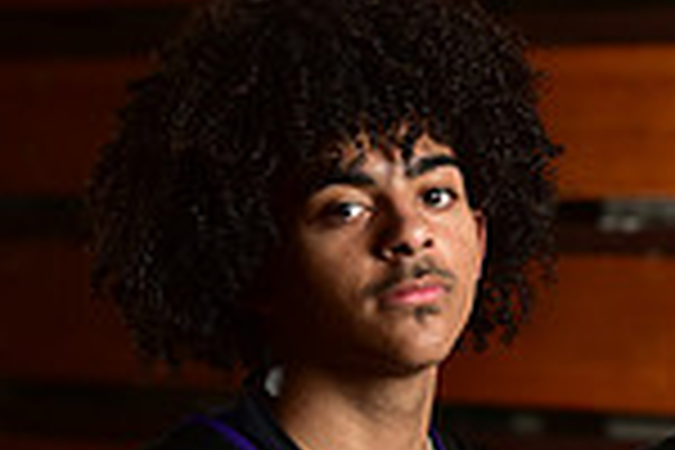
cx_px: 783
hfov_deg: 4.2
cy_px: 583
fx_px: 9074
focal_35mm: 484
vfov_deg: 2.8
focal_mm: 125
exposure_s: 1/160
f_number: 5
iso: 250
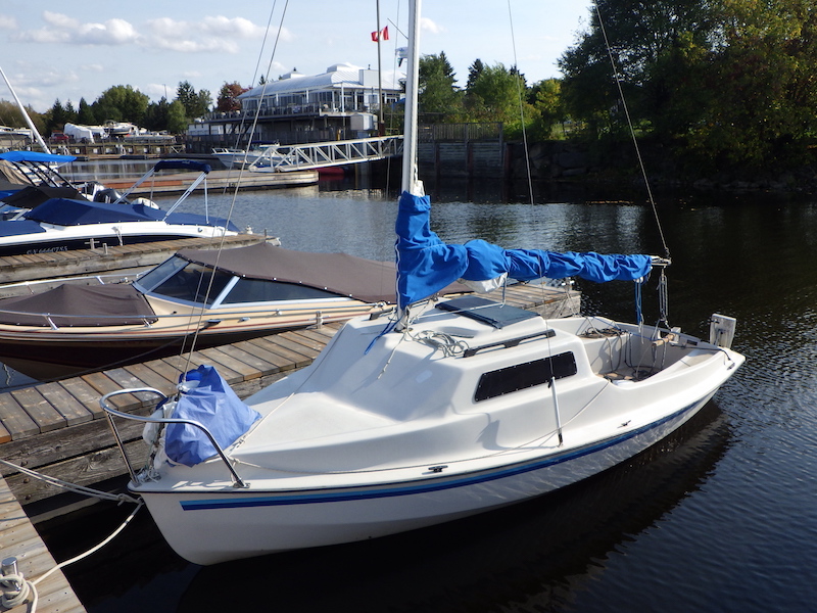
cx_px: 408
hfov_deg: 63.4
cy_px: 306
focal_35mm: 28
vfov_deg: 49.7
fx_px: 661
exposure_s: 1/800
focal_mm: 5
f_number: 4.2
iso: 125
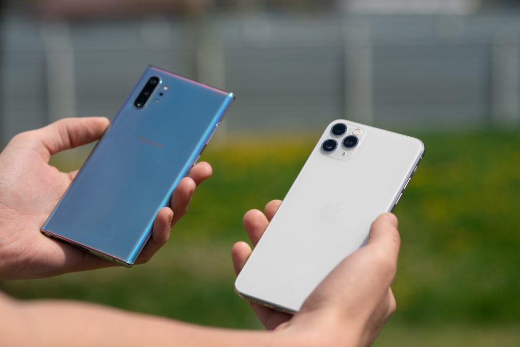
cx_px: 308
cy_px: 154
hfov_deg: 18.4
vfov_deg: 12.4
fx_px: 1600
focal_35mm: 111
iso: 100
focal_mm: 85
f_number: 3.5
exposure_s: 1/1600
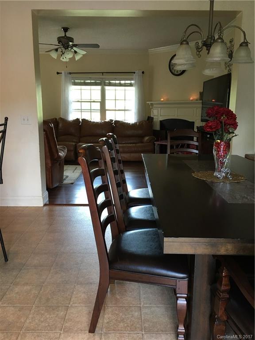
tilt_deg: -11.0
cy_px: 170
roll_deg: -1.0
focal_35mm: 29
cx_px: 128
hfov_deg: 48.2
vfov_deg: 61.7
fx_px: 285
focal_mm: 4.15
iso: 40
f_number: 2.2
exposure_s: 1/15
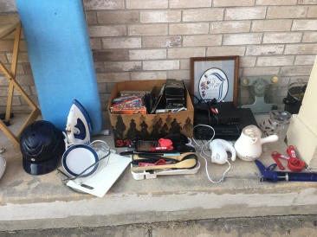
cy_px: 118
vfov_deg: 48.2
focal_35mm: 29
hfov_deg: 61.7
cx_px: 158
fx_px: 265
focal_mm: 4.15
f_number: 2.2
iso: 32
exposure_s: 1/120
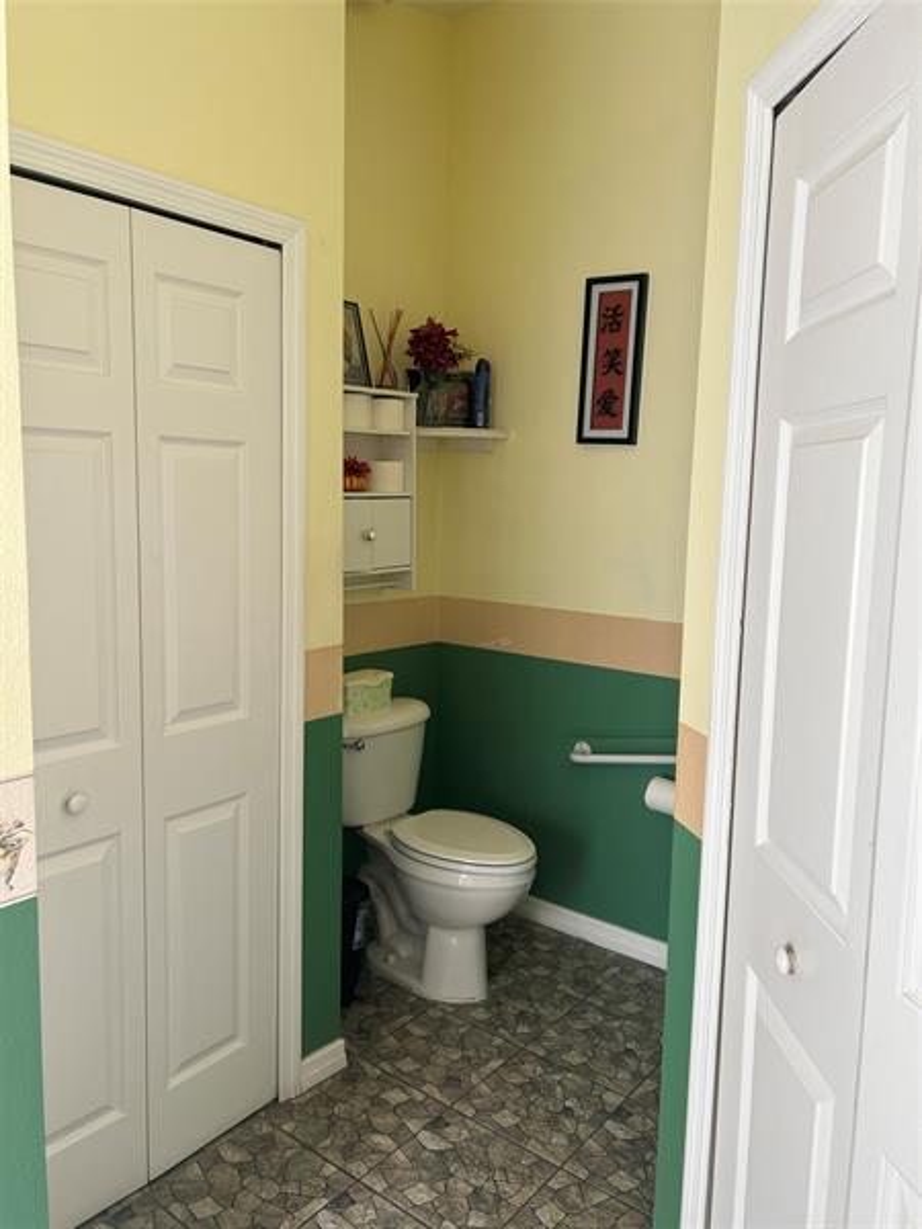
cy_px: 614
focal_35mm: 26
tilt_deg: -7.2
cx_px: 461
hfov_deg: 53.1
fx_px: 923
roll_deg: -1.6
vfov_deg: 67.3
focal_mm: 5.7
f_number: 1.5
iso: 80
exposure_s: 1/120
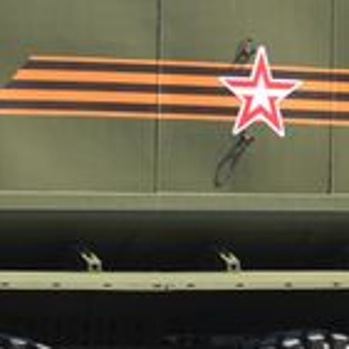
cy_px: 141
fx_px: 3844
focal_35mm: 337
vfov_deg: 5.2
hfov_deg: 5.2
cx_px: 349
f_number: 5.6
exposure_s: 1/320
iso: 500
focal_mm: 80
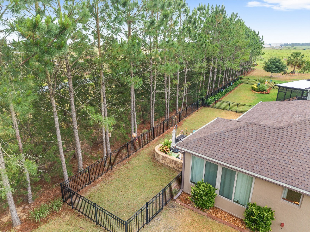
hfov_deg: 71.6
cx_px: 155
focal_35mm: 24
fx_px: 215
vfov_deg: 56.8
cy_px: 116
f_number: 1.8
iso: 270
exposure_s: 1/240
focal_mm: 8.67
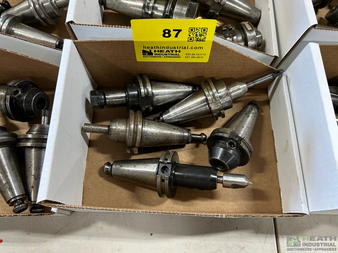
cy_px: 126
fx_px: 254
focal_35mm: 26
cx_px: 169
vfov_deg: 53.1
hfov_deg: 67.3
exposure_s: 1/60
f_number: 1.5
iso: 80
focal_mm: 5.7
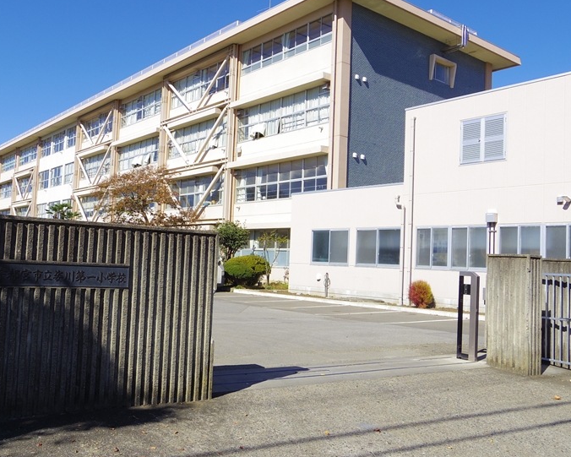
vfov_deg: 43.4
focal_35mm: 34
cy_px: 219
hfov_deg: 52.6
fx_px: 575
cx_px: 244
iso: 100
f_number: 4
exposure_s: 1/800
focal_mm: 5
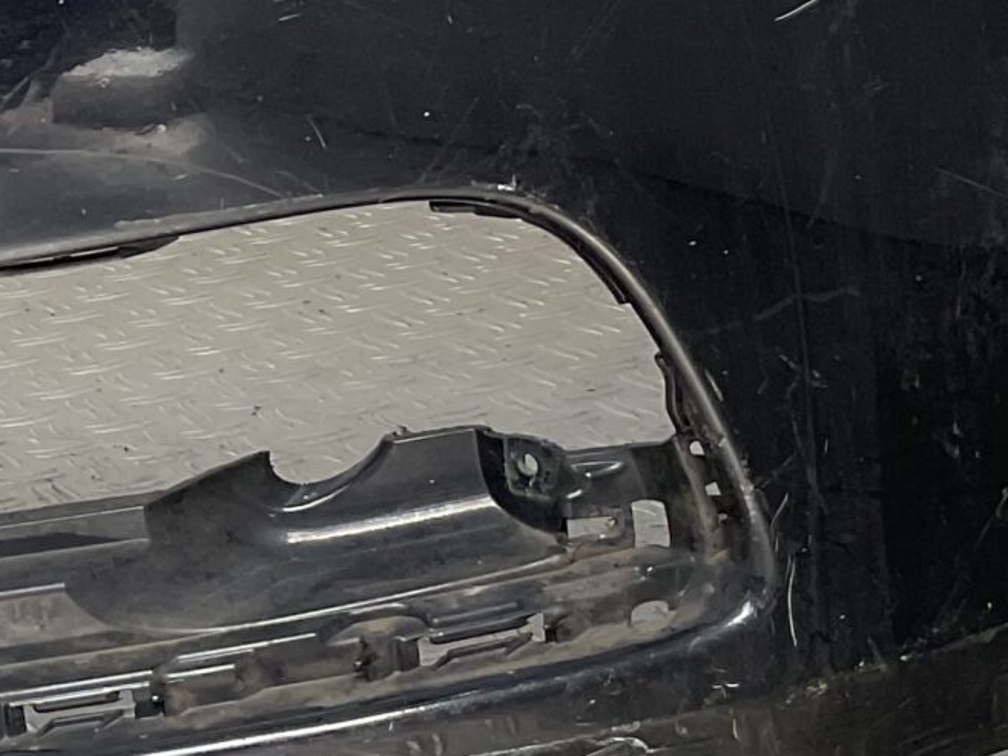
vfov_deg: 13.1
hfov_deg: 16.2
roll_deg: +4.5
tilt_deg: -13.2
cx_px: -399
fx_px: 3291
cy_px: 173
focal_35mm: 113
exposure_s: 1/307
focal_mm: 3
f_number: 1.8
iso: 16
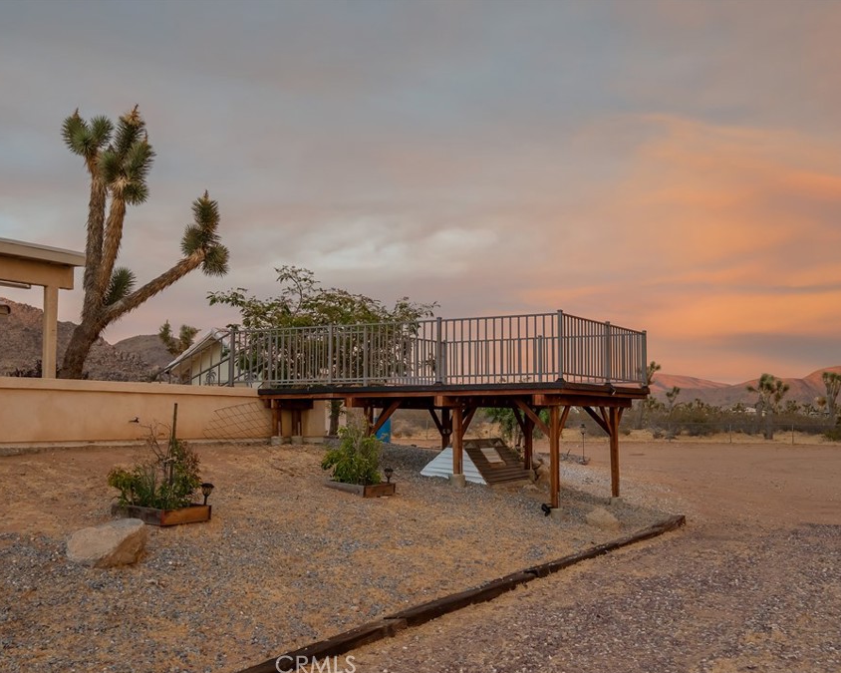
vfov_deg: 36.5
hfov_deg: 44.7
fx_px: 1020
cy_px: 338
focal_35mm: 41
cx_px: 466
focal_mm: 24
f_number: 6.4
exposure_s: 1/140
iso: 500
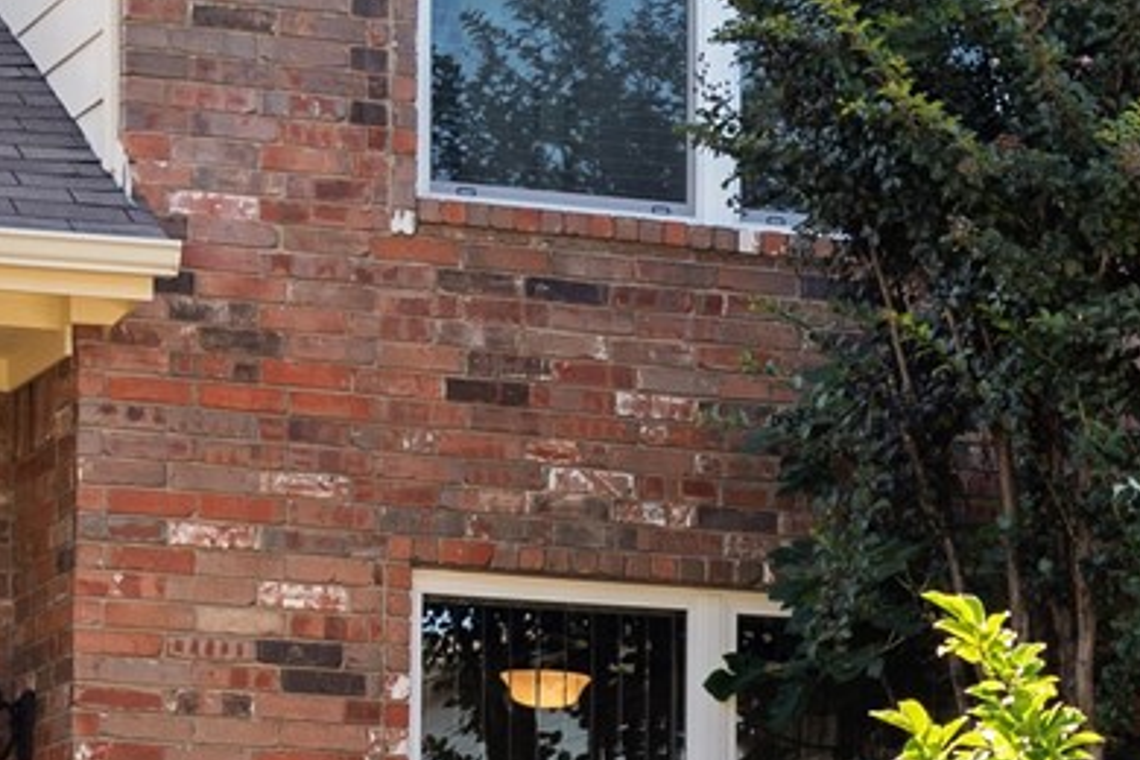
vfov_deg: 7.6
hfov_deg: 11.3
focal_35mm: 178
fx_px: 5636
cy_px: 932
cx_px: 1412
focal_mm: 32
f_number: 6.3
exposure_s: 1/160
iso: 100
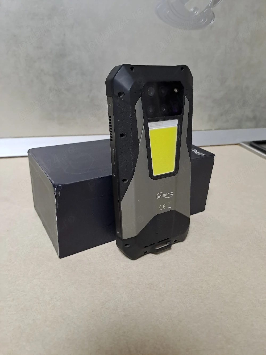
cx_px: 133
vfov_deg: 69.4
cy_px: 178
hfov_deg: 54.9
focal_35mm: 25
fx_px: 256
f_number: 1.8
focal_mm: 4.65
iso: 250
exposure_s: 1/30
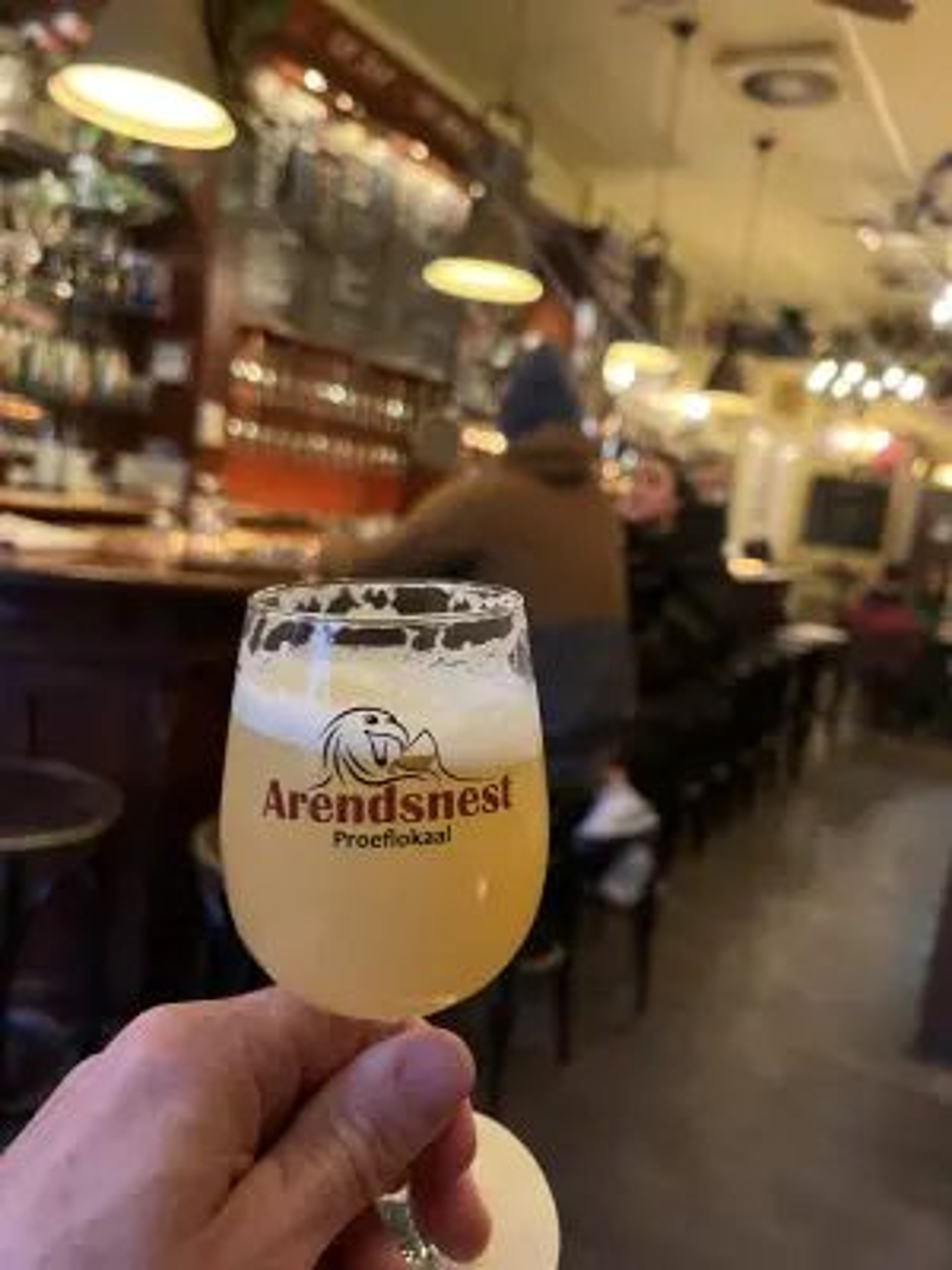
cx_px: 476
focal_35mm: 26
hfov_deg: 53.1
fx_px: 953
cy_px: 635
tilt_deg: -9.7
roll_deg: -7.3
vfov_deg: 67.3
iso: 500
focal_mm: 5.1
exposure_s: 1/33
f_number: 1.6
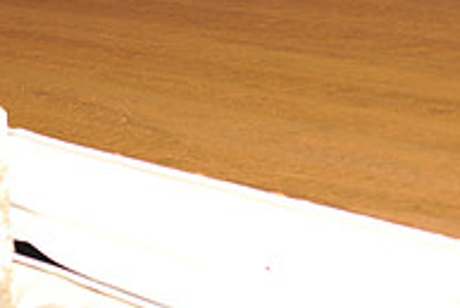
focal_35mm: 240
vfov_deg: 5.7
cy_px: -148
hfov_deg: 8.4
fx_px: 3069
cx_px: -169
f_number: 5
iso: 640
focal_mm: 80
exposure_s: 1/250
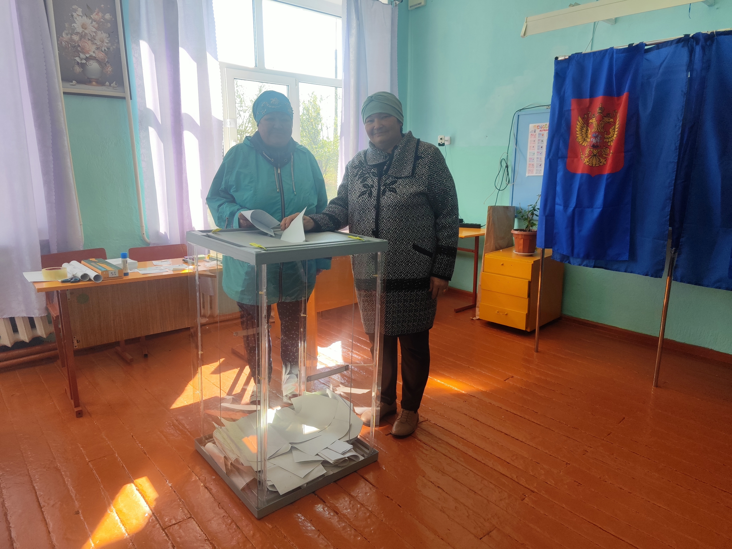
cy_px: 274
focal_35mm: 23
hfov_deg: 73.9
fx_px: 486
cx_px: 366
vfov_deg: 58.9
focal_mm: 5.4
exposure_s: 1/612
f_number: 1.8
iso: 50
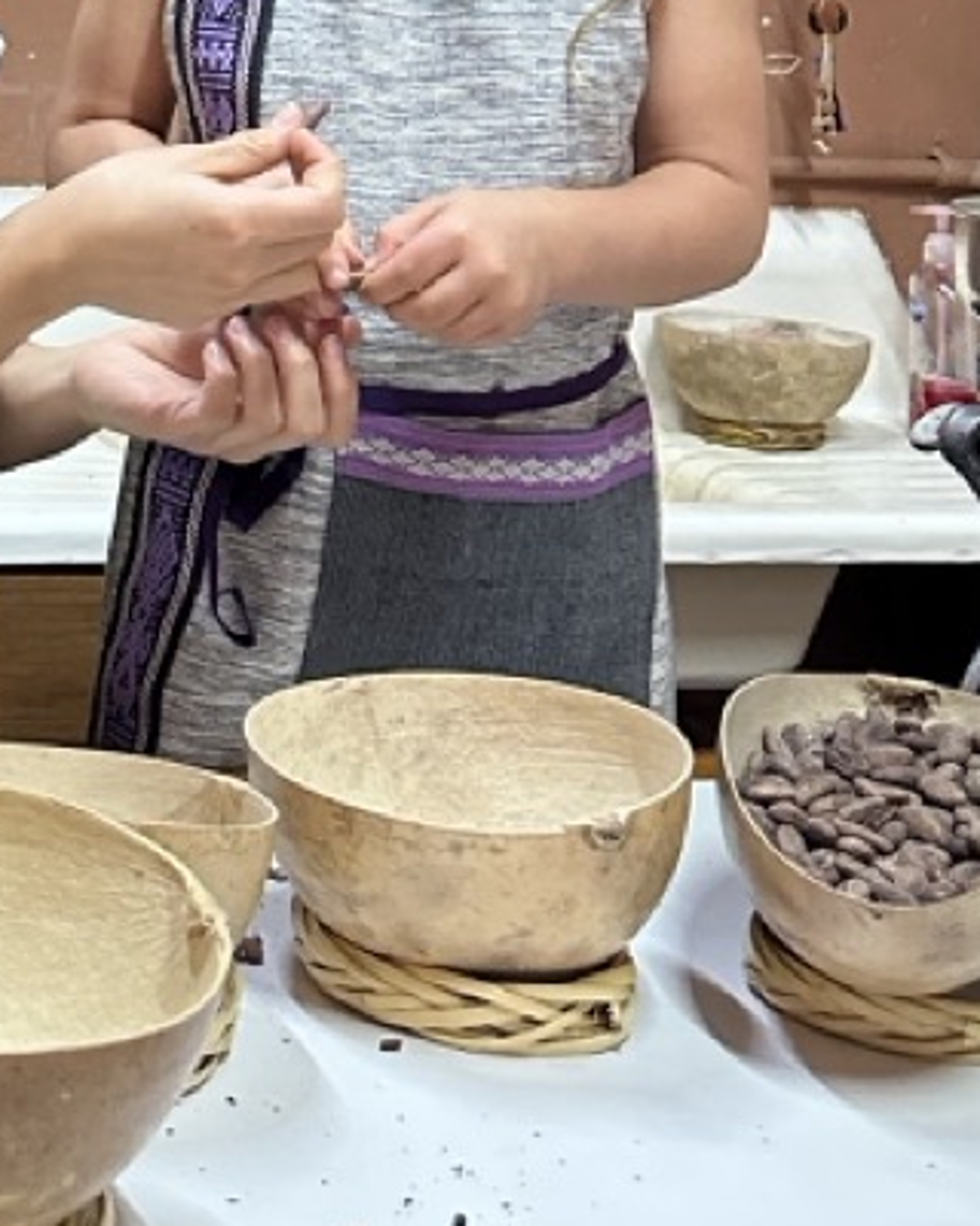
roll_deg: -2.1
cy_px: -187
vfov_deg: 23.5
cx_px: -315
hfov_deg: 18.9
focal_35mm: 75
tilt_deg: -0.4
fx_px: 2719
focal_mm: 6.86
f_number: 1.78
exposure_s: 1/60
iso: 640
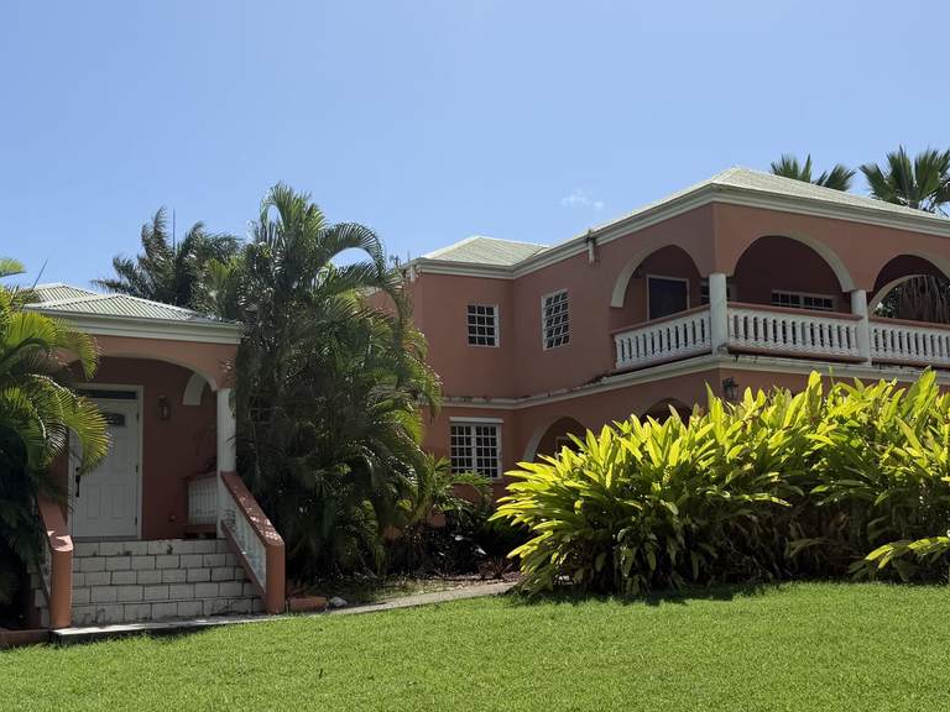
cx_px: 414
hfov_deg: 46.7
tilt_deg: +6.4
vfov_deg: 35.9
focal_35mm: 40
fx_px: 1098
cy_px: 397
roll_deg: +2.0
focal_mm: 6.76
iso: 80
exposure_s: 1/6173
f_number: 1.78
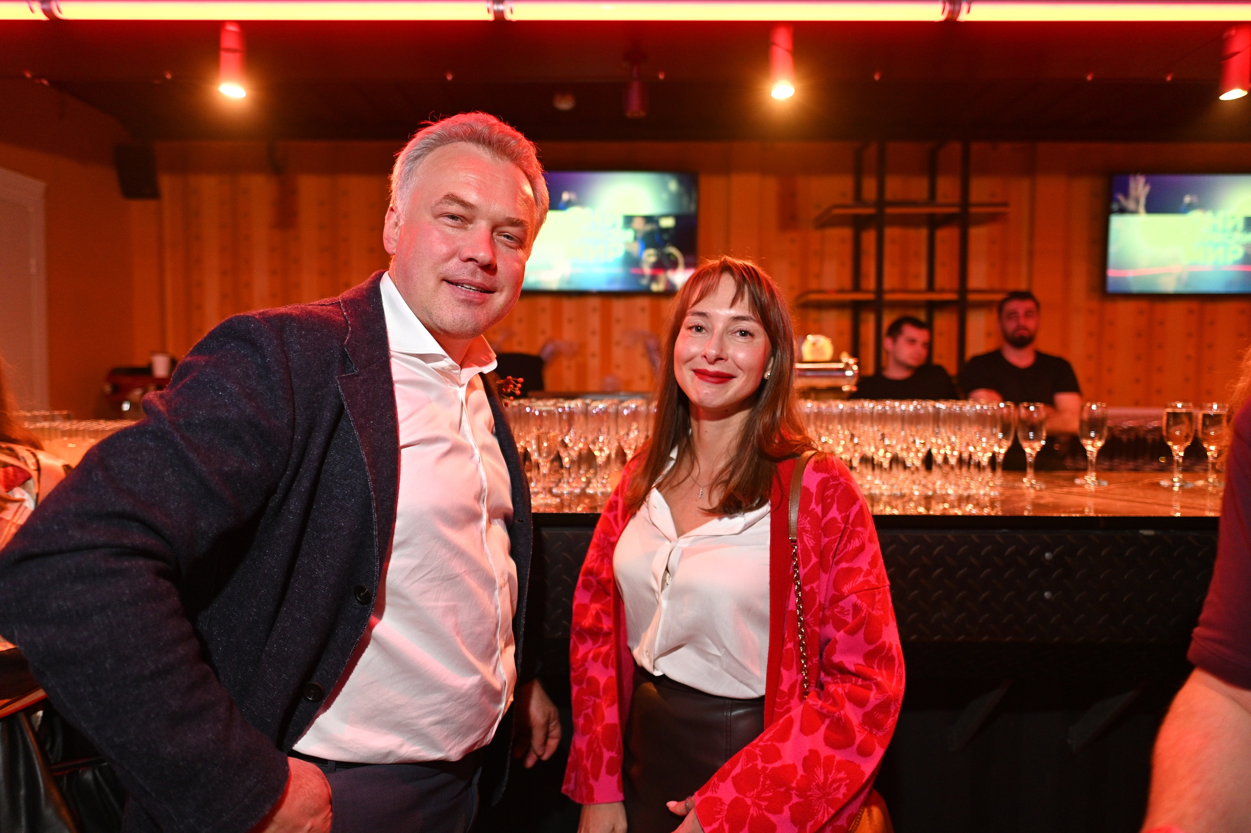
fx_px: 694
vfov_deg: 61.9
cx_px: 626
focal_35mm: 20
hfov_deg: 84.0
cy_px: 416
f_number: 2
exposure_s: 1/160
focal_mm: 20
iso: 800
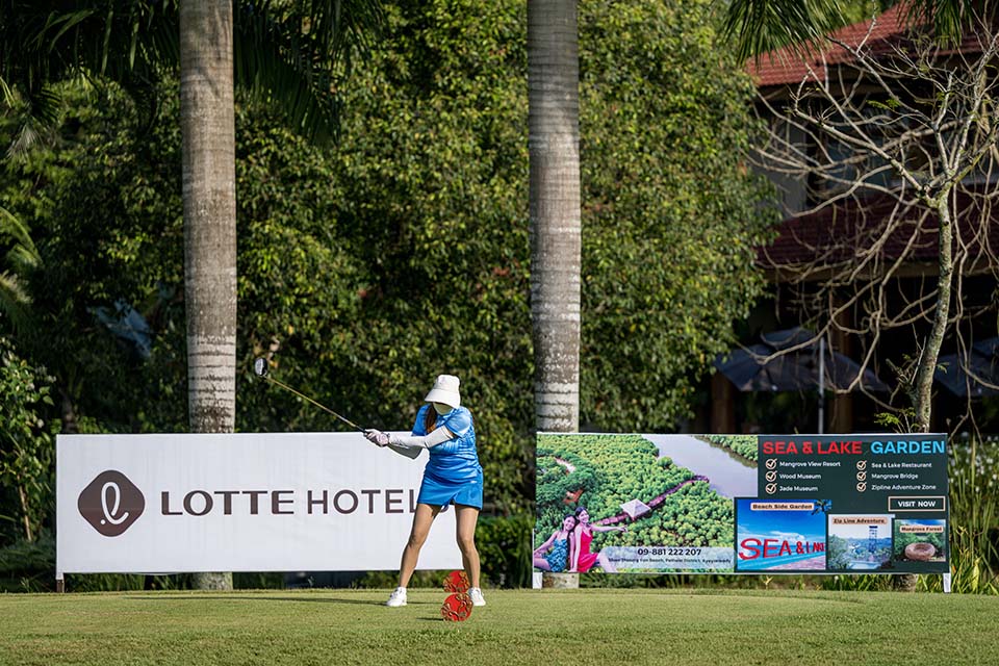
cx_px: 500
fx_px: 3607
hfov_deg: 15.8
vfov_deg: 10.5
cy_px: 333
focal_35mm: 130
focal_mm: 130
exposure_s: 1/5000
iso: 280
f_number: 2.8
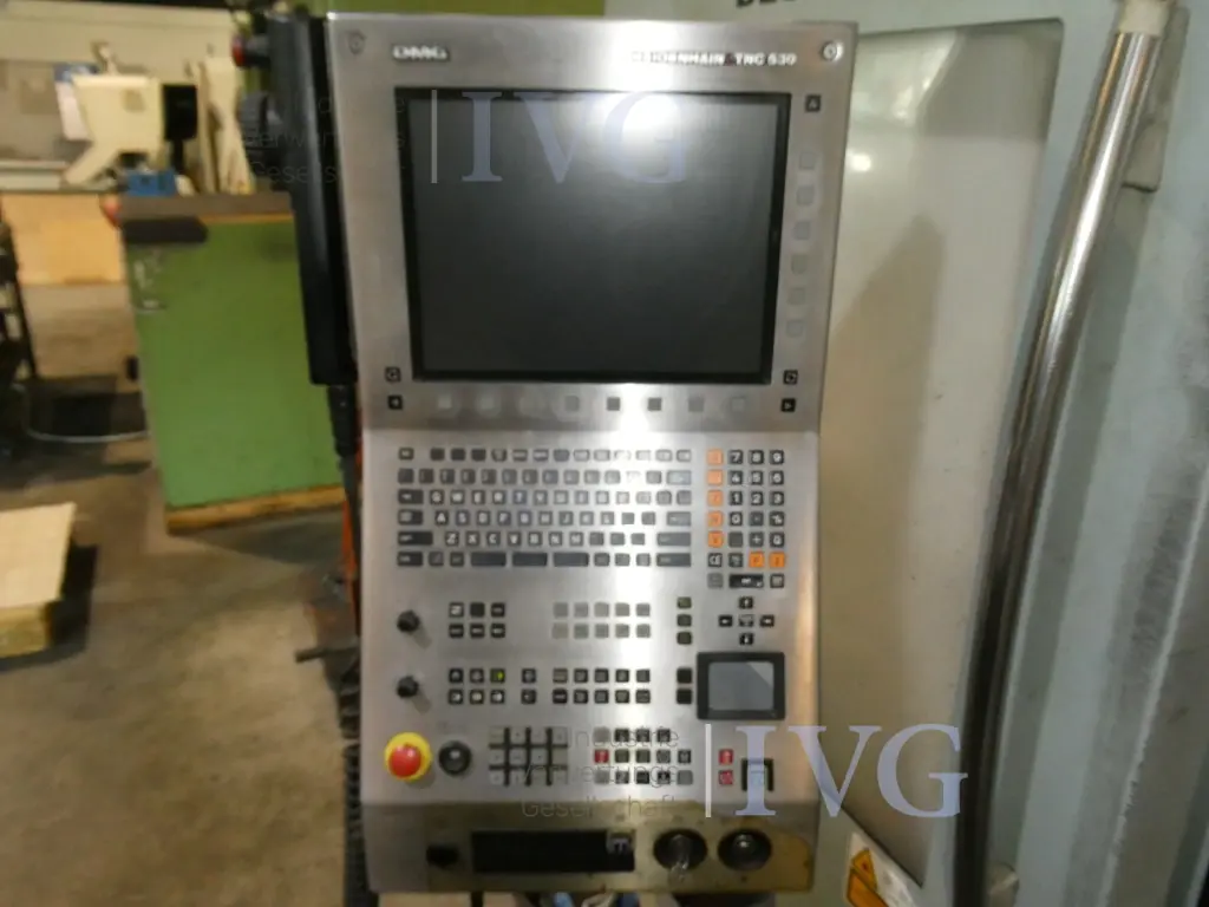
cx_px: 604
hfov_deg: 67.3
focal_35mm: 26
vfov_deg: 53.1
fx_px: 908
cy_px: 454
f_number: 3.4
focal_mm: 4.7
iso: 800
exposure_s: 1/60
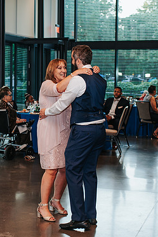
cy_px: 114
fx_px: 513
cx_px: 25
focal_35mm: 78
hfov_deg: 17.3
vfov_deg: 26.0
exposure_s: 1/160
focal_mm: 35
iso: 280
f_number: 2.8
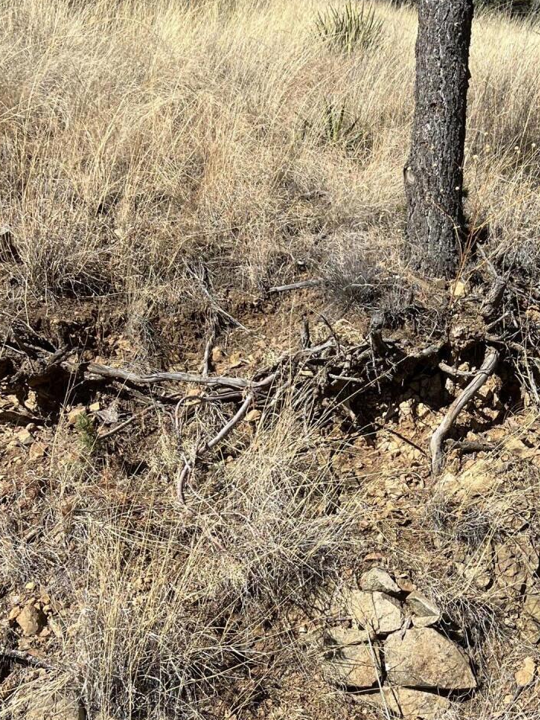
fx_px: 1144
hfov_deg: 26.0
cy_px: 417
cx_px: 439
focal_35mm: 55
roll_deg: +1.8
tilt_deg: -0.5
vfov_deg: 34.9
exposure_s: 1/3704
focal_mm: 5.7
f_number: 1.5
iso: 50
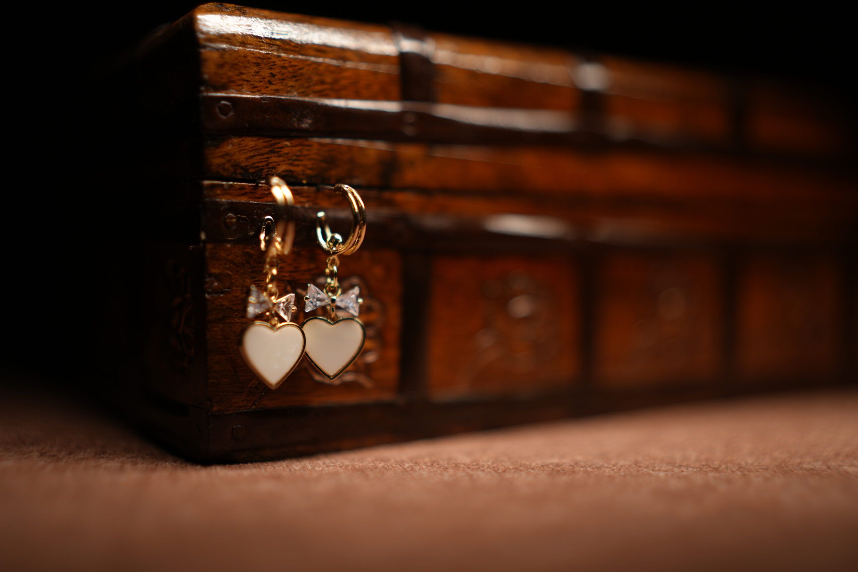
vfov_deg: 37.9
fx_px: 834
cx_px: 429
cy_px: 286
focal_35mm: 35
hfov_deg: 54.4
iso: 125
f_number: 1.4
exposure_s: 1/100
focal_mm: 35
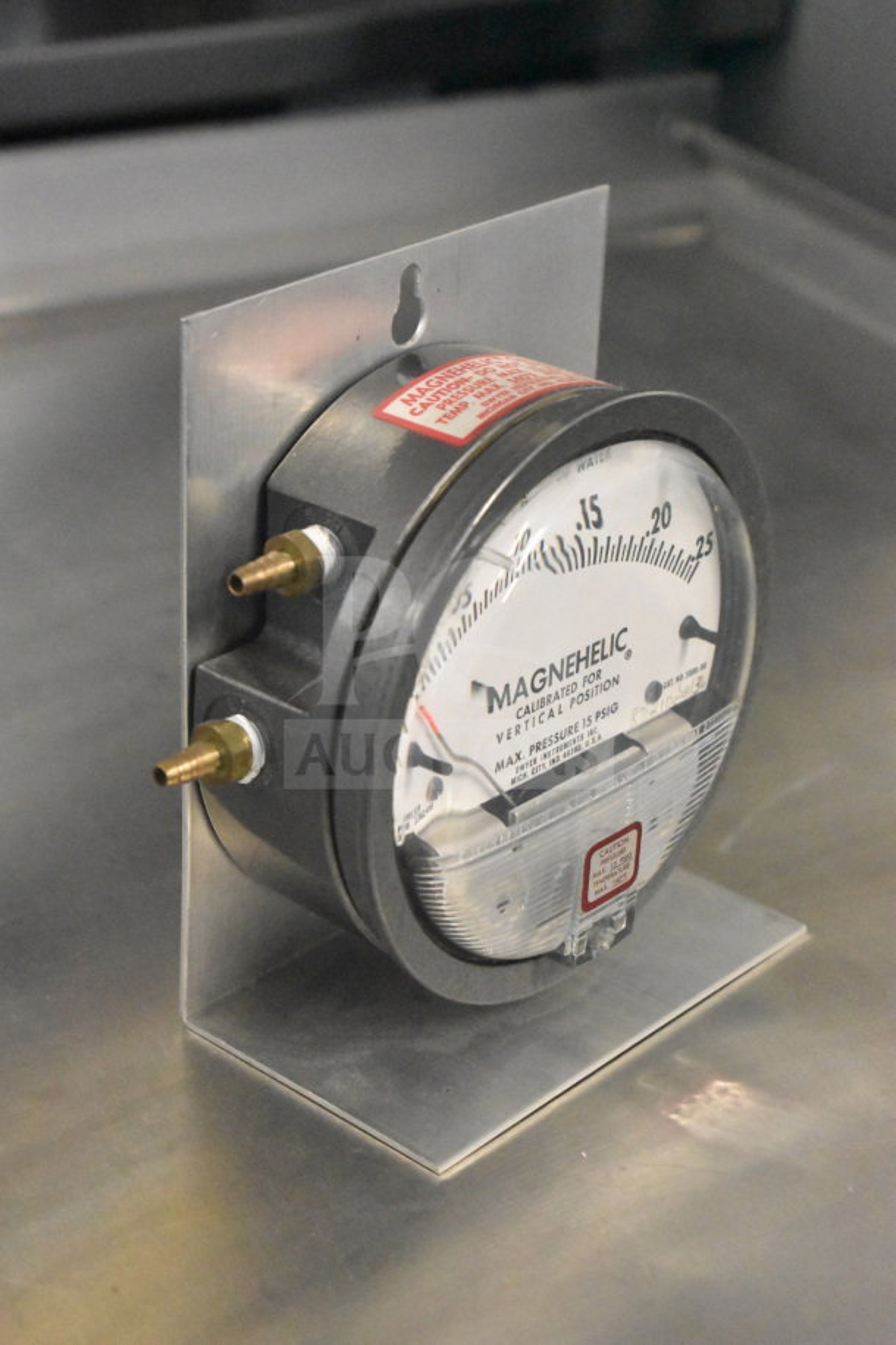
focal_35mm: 75
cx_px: 448
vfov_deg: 27.0
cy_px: 672
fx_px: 2800
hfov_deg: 18.2
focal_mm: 50
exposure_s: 1/80
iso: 14400
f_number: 5.6
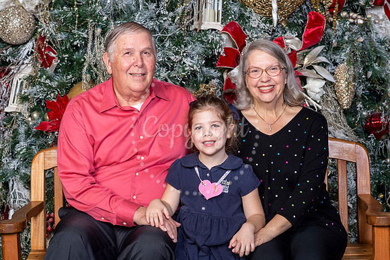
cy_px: 131
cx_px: 180
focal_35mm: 92
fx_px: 1000
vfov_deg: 14.8
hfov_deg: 22.1
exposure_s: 1/125
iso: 400
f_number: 8
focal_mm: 85
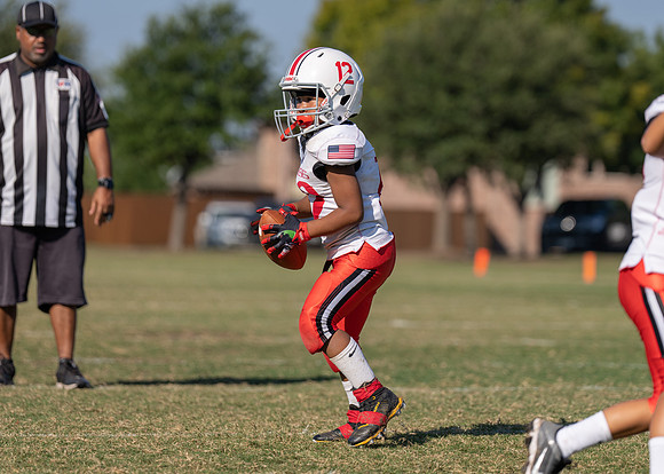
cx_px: 365
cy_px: 170
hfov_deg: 9.6
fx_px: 3951
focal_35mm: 210
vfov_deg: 6.9
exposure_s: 1/2500
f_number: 2.8
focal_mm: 152
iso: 100
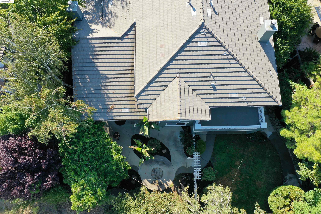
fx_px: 250
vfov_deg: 46.4
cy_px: 107
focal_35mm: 28
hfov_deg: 65.5
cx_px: 160
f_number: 5
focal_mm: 10.26
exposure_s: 1/200
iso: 100
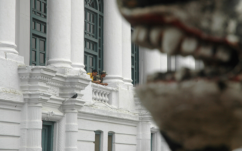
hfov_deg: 19.3
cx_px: 121
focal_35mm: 108
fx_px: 712
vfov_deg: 12.1
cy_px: 72
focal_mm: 70
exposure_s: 1/100
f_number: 8
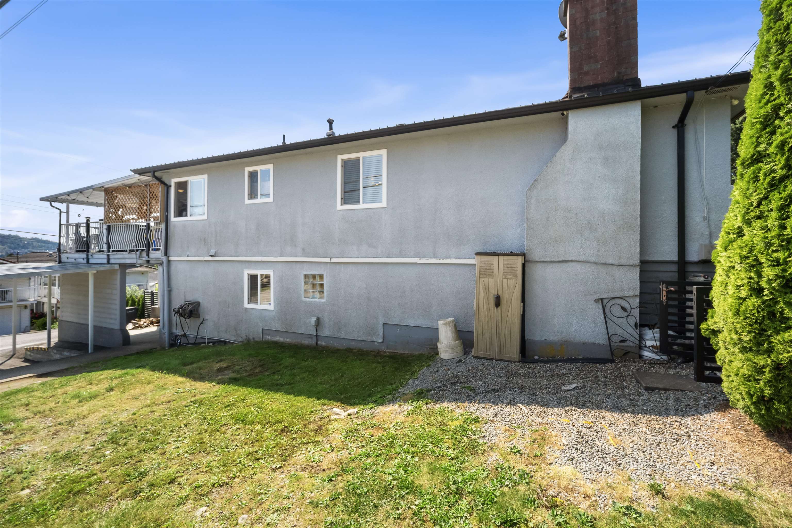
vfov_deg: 83.3
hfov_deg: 106.3
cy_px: 264
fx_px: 297
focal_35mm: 14
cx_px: 396
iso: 250
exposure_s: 1/60
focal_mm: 9
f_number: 9
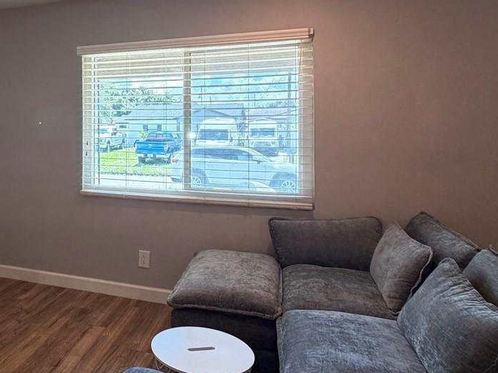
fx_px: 460
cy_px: 126
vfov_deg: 43.6
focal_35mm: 32
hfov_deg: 51.5
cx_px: 70
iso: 200
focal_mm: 2.22
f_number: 2.2
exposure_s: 1/60
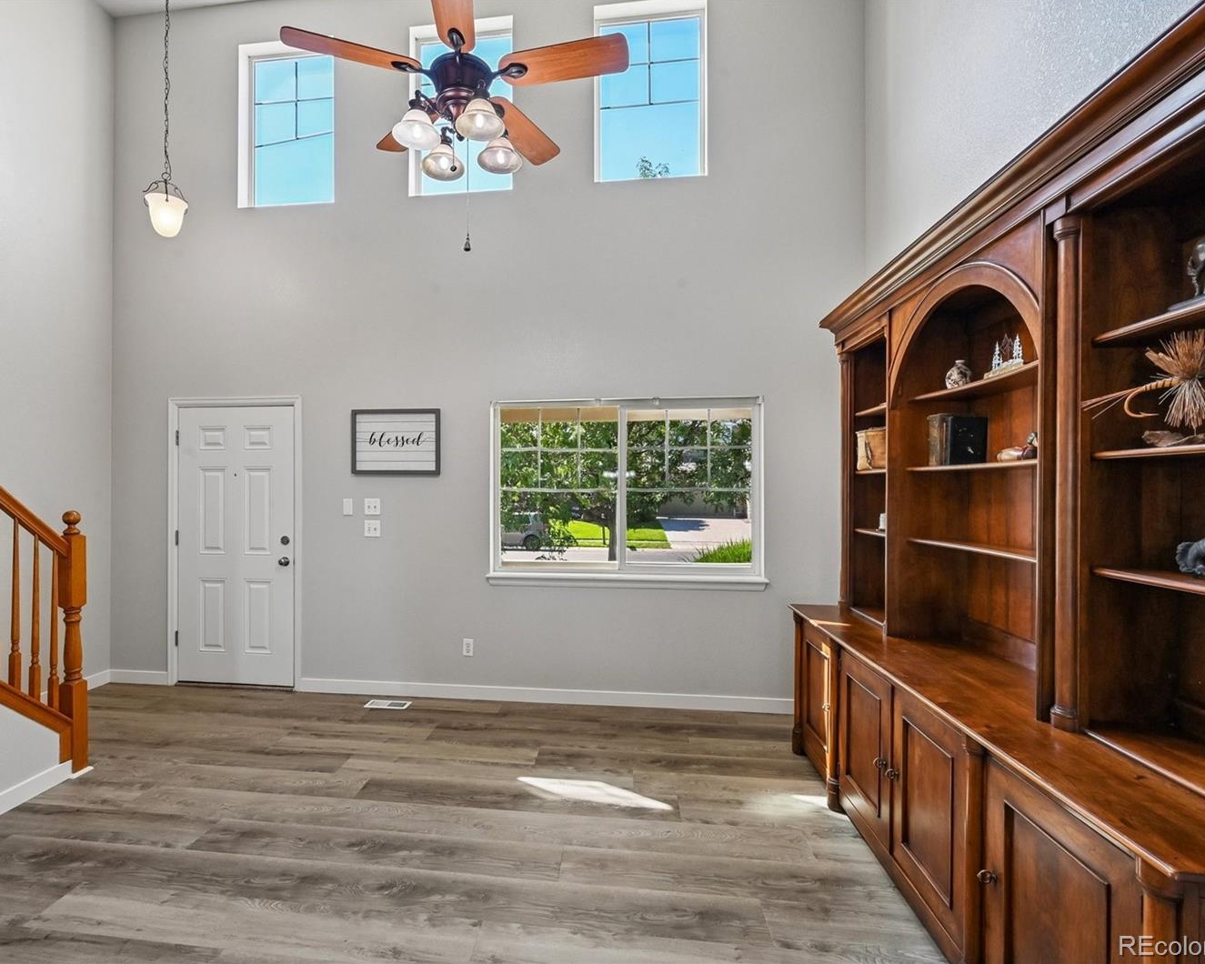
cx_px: 538
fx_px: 606
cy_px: 480
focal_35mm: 17
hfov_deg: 89.3
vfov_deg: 77.0
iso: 400
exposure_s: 1/40
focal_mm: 15
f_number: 10
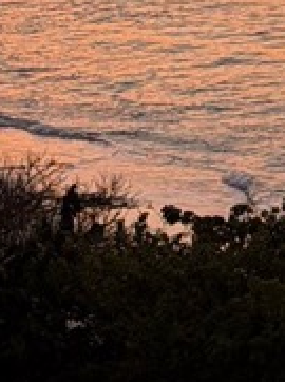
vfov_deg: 10.4
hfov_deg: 7.7
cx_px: 545
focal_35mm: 186
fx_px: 2049
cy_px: -122
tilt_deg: -3.5
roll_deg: -0.9
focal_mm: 6.76
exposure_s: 1/121
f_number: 1.78
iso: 64
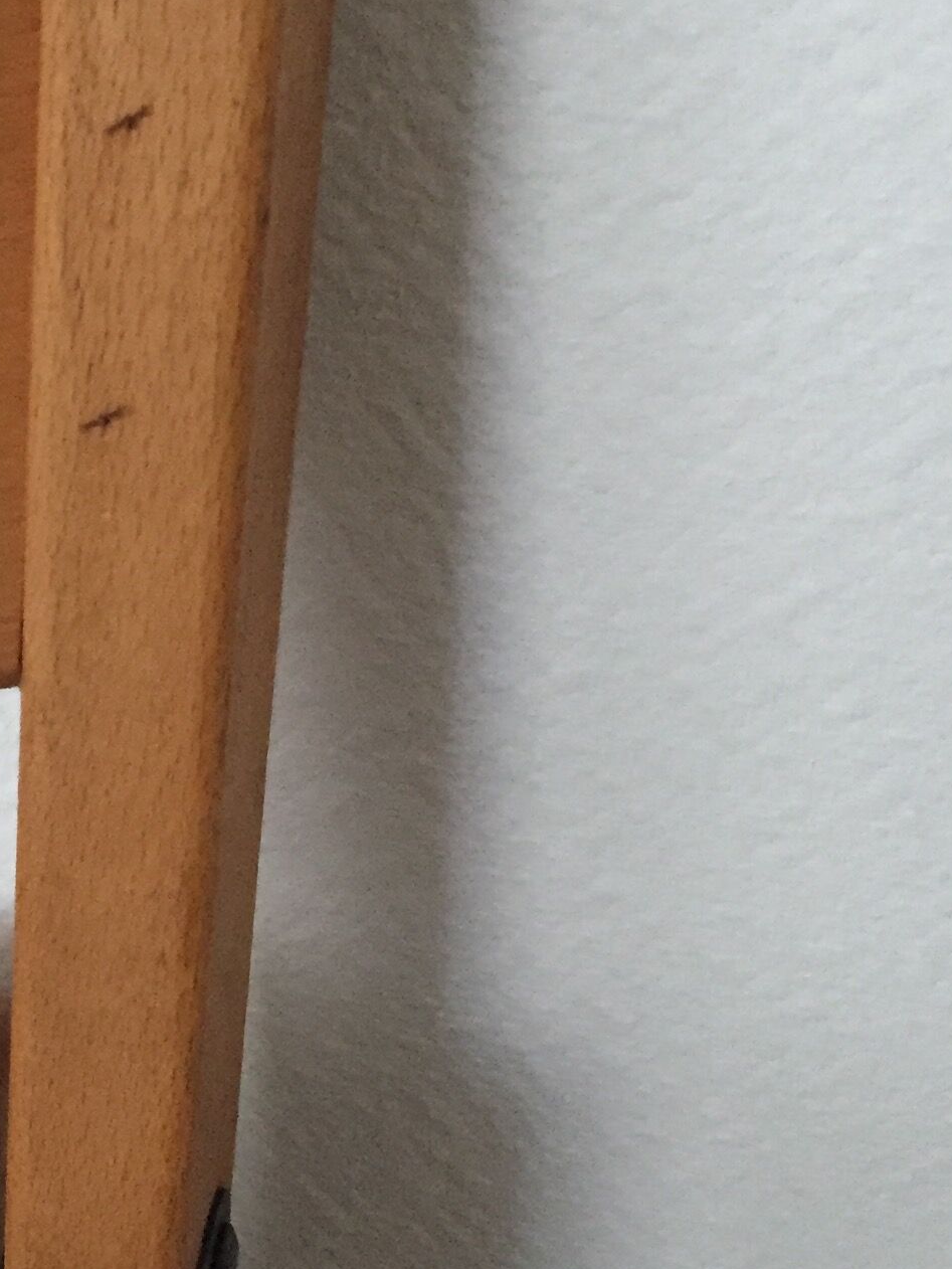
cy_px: 686
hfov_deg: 18.6
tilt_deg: -42.9
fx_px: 2749
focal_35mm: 75
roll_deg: +3.8
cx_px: -201
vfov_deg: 26.0
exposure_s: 1/17
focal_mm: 4.15
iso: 250
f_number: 2.2
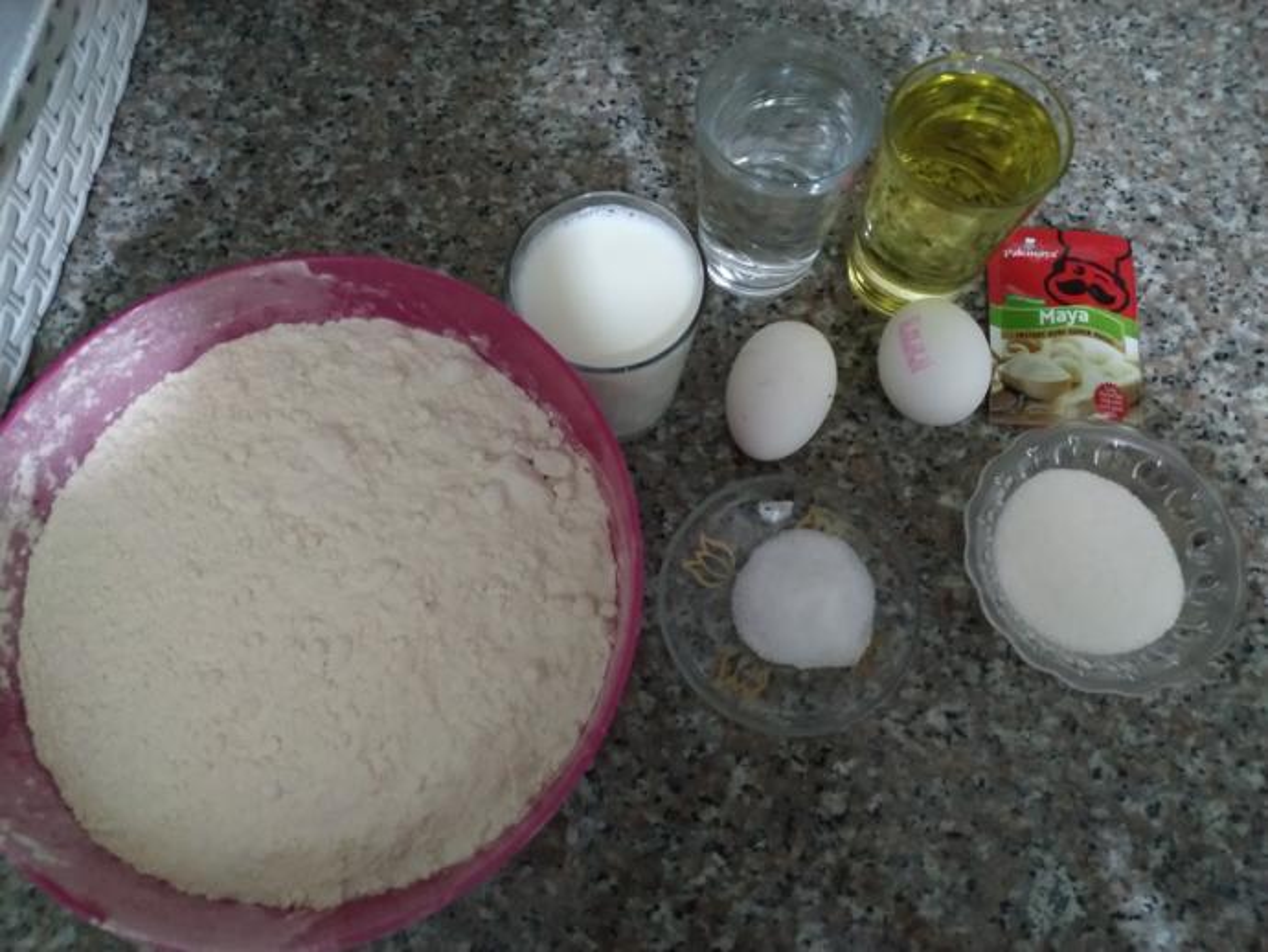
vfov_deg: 56.8
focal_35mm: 24
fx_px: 879
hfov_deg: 71.6
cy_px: 476
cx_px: 634
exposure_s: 1/13
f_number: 1.9
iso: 2500
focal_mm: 3.94
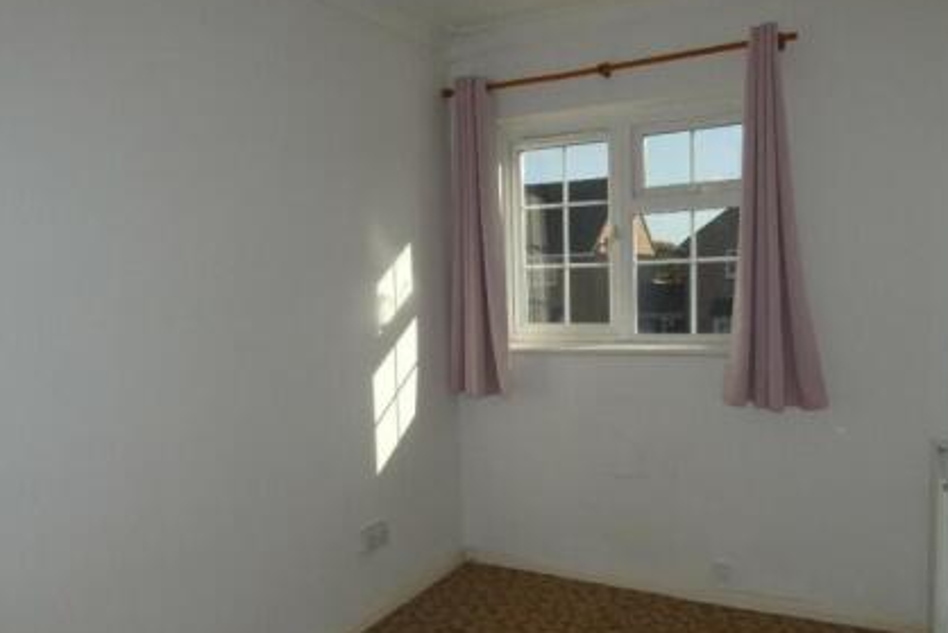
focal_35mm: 29
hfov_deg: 63.6
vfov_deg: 44.9
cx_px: 441
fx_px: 764
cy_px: 357
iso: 200
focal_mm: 3.6
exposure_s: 1/640
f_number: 5.6
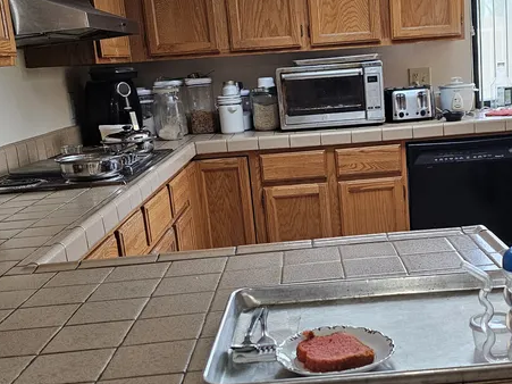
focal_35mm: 49
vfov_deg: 29.6
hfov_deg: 38.5
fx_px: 725
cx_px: 337
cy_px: 223
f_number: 1.7
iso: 400
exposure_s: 1/120
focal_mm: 6.3
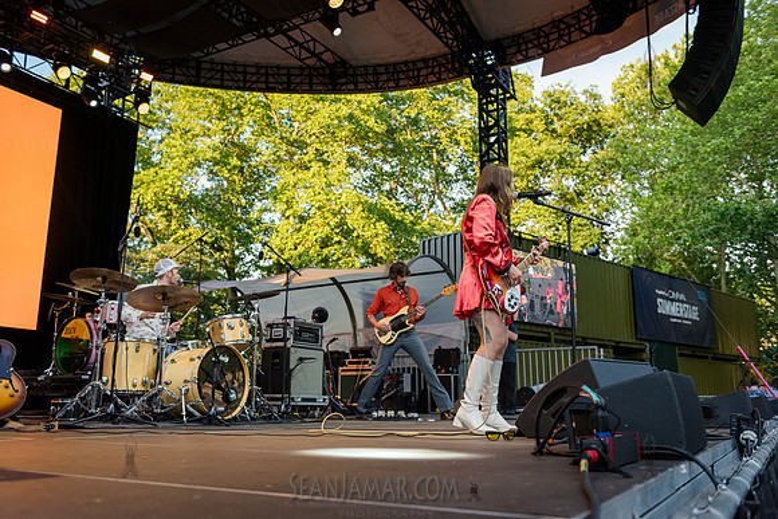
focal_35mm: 33
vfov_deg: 40.5
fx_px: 704
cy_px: 260
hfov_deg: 57.8
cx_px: 389
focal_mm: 32
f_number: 3.2
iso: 2000
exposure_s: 1/2000
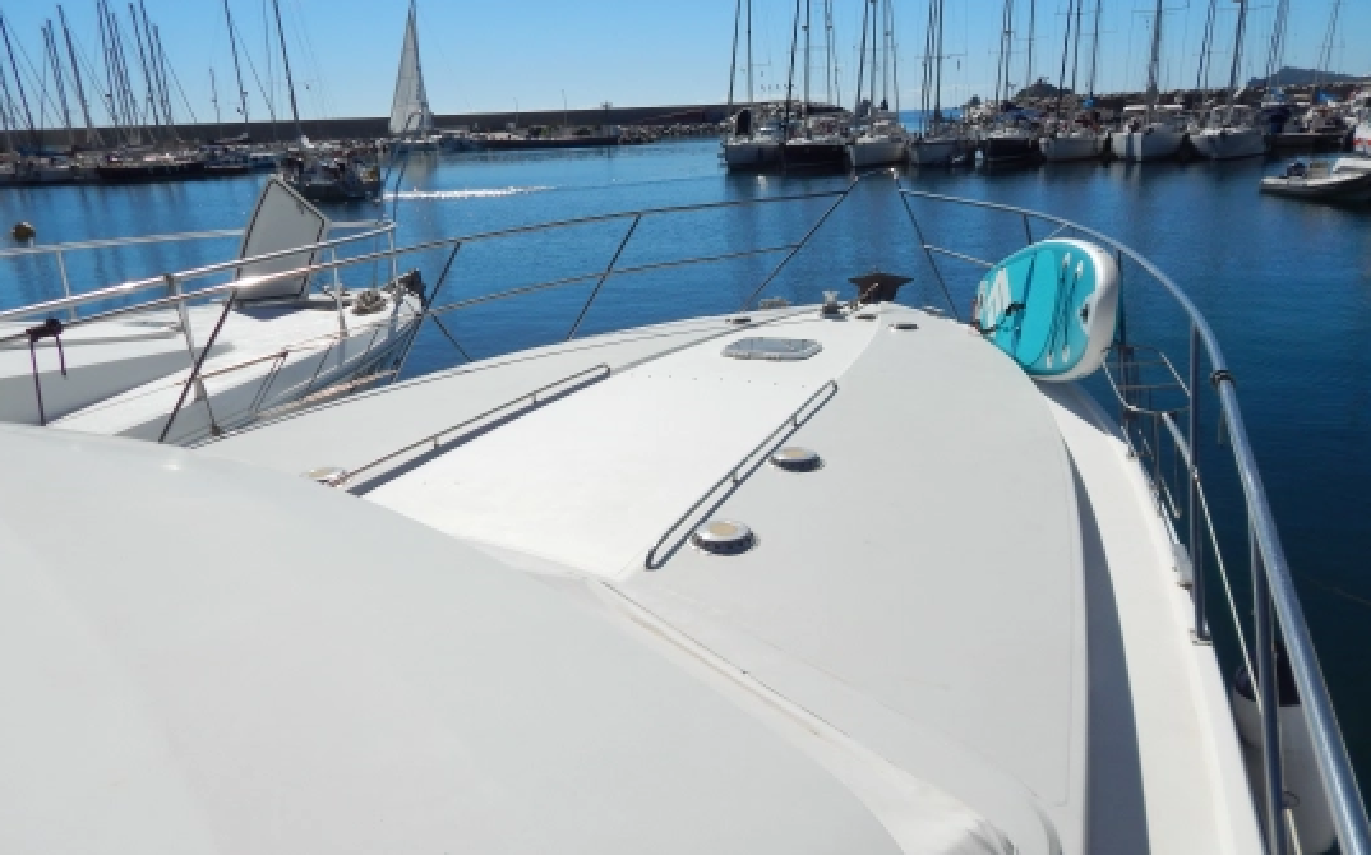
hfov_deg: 72.6
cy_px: 397
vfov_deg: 49.2
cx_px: 687
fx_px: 934
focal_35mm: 25
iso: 125
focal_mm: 4
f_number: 6
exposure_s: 1/1500
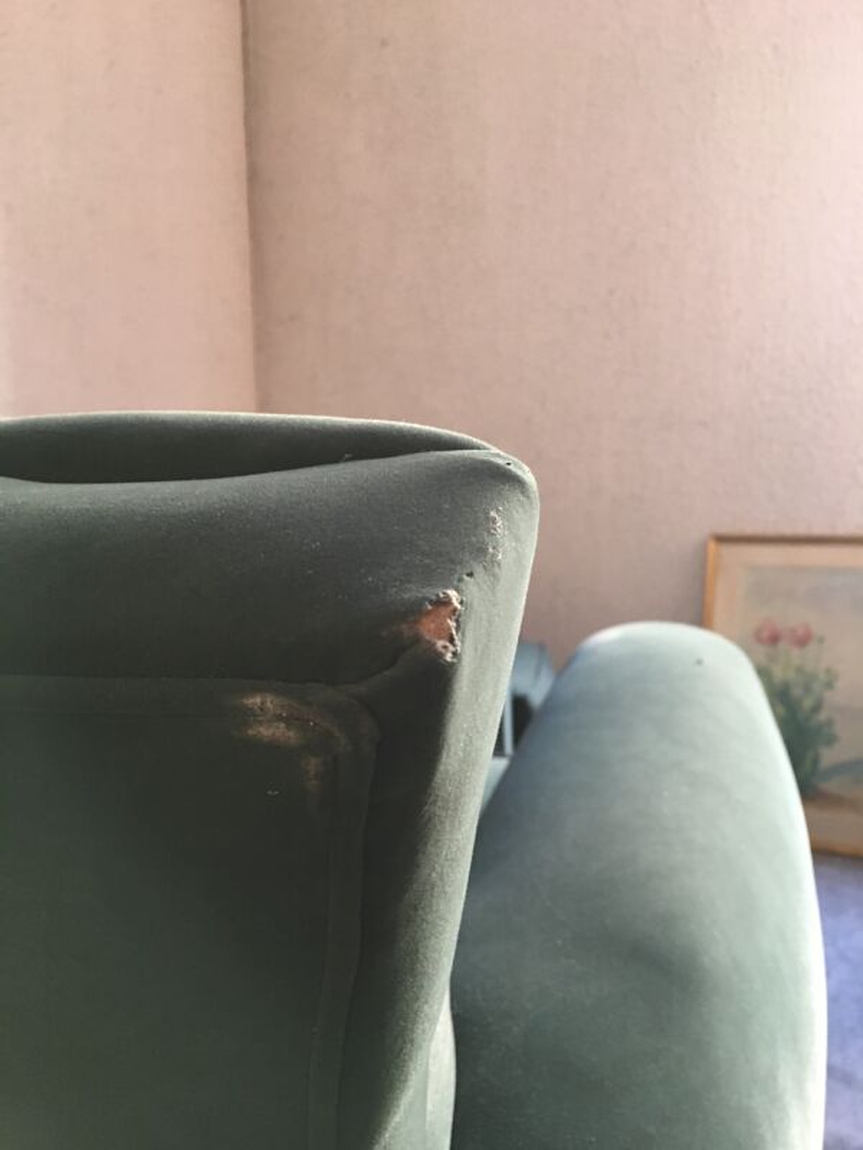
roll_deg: +1.0
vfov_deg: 61.7
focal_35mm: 29
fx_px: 964
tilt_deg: -5.3
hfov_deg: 48.2
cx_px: 432
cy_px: 575
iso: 160
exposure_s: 1/33
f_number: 2.2
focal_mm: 4.15
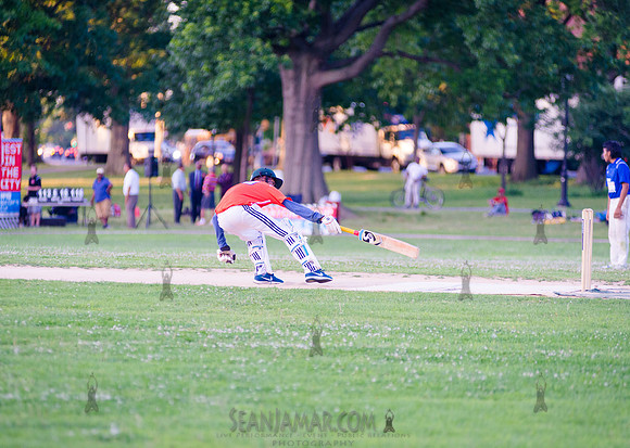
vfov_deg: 6.5
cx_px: 285
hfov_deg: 9.2
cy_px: 230
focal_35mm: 220
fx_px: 3925
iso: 1600
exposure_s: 1/800
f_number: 2.8
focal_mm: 200
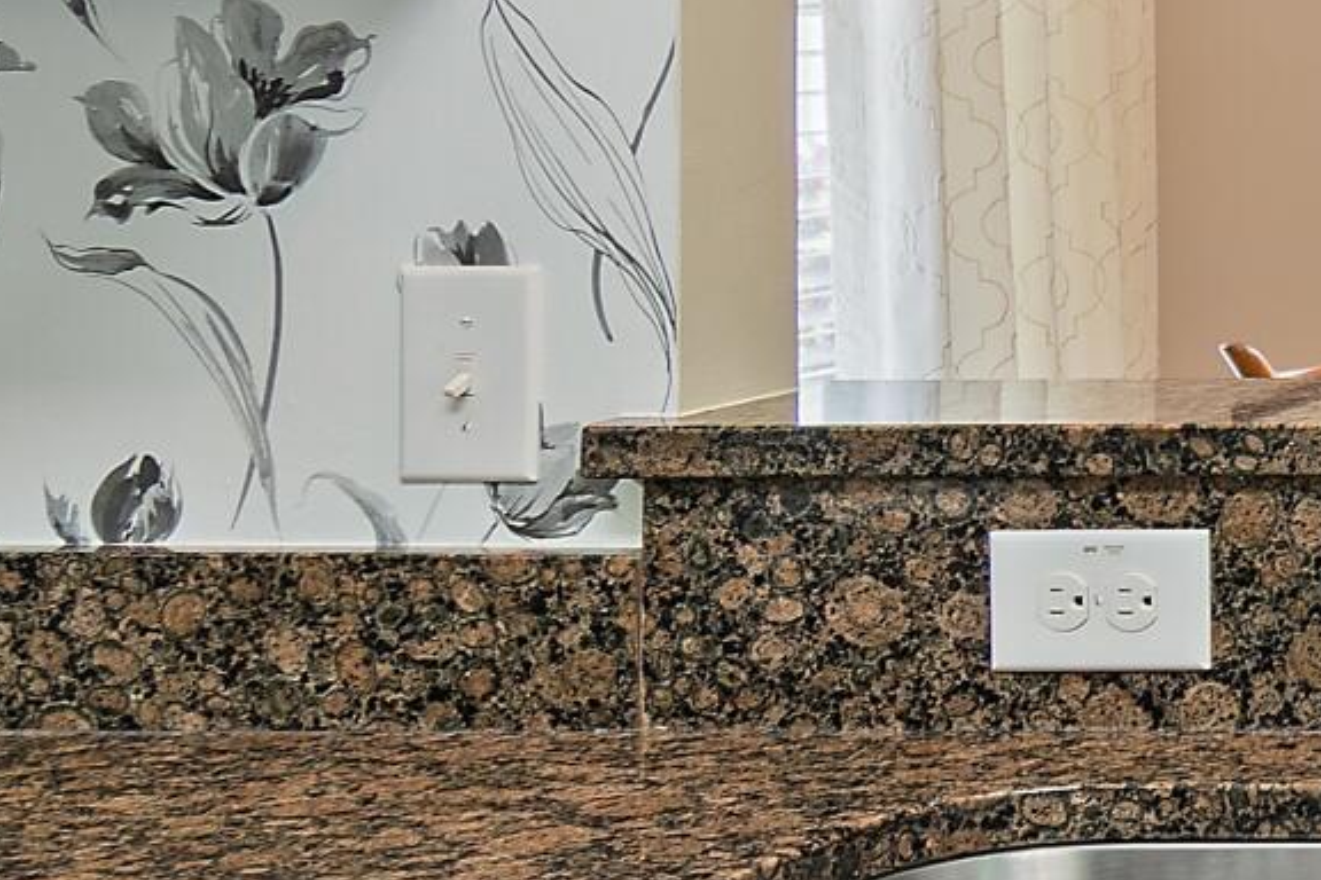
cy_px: 0
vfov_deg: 13.6
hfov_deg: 14.9
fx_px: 3632
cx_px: 2949
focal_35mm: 99
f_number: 4.8
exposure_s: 1/1.25
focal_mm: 13
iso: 100
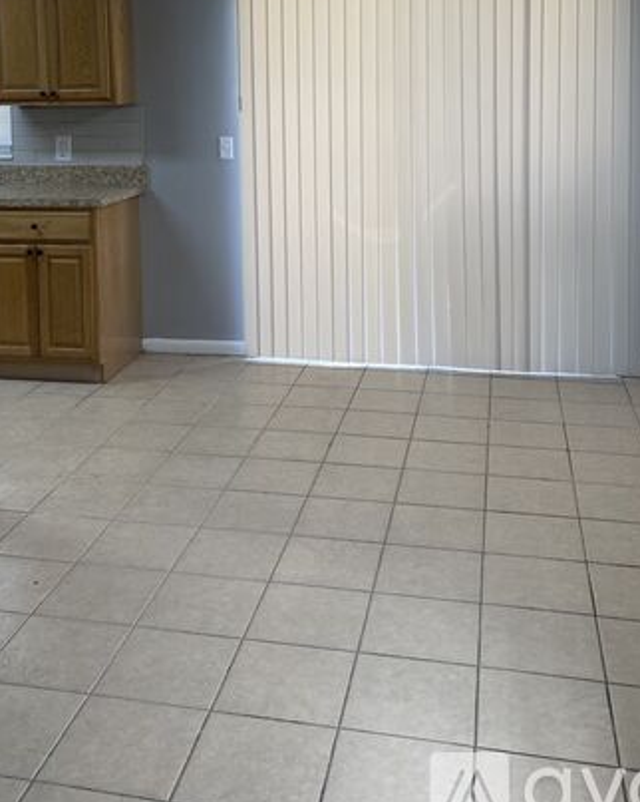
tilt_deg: -4.8
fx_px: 995
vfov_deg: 42.0
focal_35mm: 42
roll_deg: +1.4
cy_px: 168
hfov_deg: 35.5
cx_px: 254
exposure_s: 1/121
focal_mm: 4.25
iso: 80
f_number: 1.8
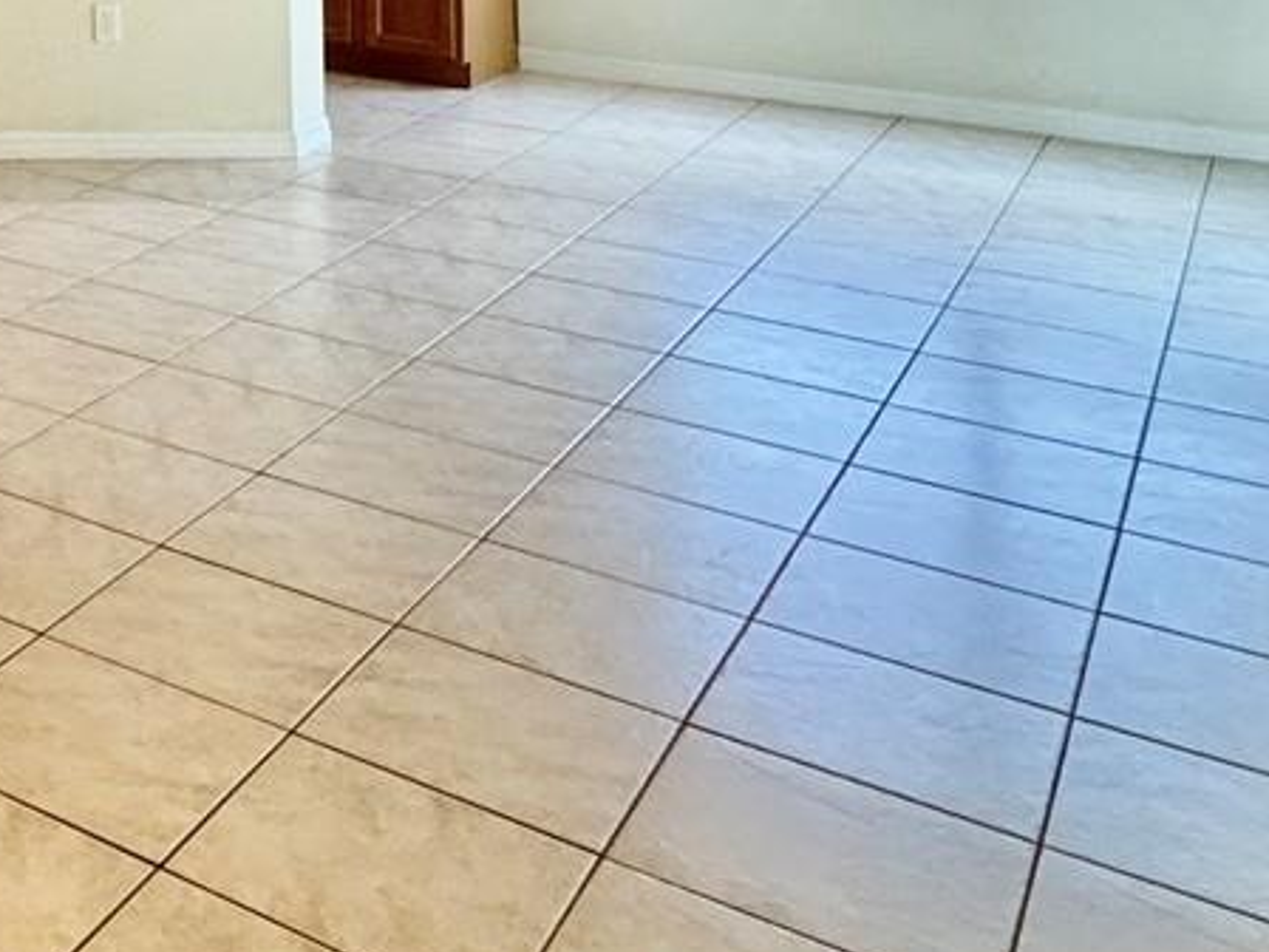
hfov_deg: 29.9
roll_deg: +0.4
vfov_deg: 24.6
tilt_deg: +1.3
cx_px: -405
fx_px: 1833
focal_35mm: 50
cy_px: -346
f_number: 2.2
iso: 200
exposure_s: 1/60
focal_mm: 2.22
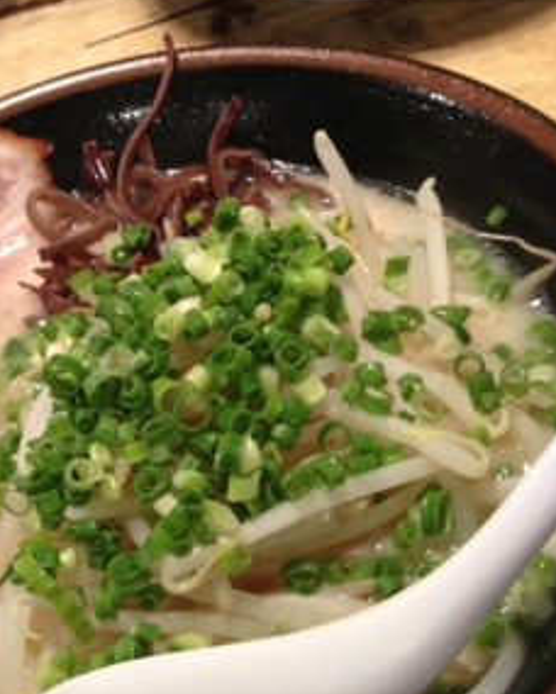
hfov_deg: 27.8
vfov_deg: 34.7
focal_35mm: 54
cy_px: 375
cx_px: 156
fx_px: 1111
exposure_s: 1/20
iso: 125
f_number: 2.4
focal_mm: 4.28
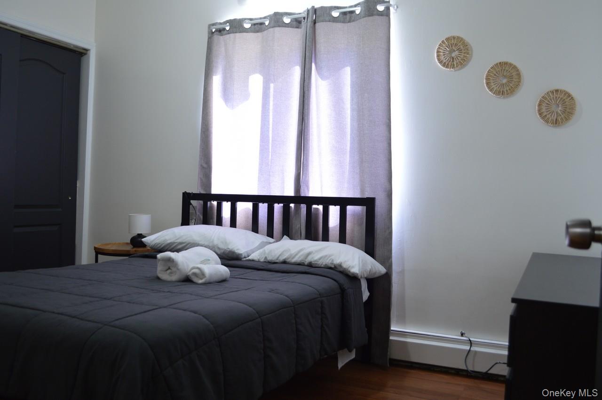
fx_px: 551
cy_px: 200
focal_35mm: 33
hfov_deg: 57.3
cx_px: 301
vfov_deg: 39.9
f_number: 3.8
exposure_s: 1/15
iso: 560
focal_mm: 22
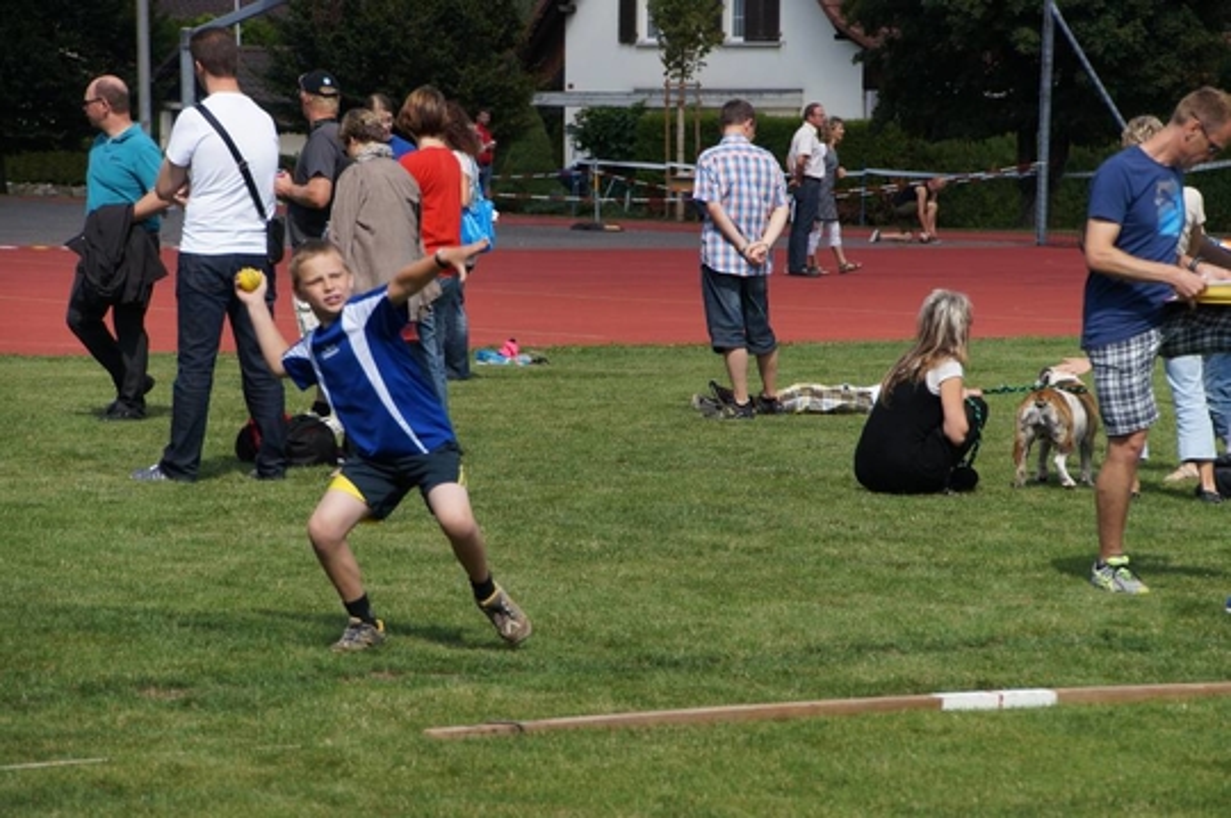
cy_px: 409
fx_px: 5637
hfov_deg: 12.5
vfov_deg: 8.3
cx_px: 616
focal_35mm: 165
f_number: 5.6
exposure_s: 1/2000
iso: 320
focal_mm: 110
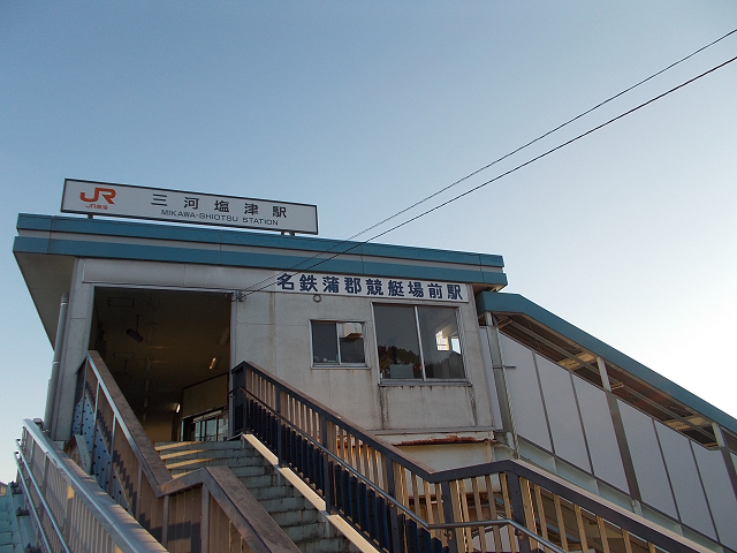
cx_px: 368
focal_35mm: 26
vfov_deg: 53.1
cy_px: 276
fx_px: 554
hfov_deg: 67.3
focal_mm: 4.6
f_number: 3.2
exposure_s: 1/250
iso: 80
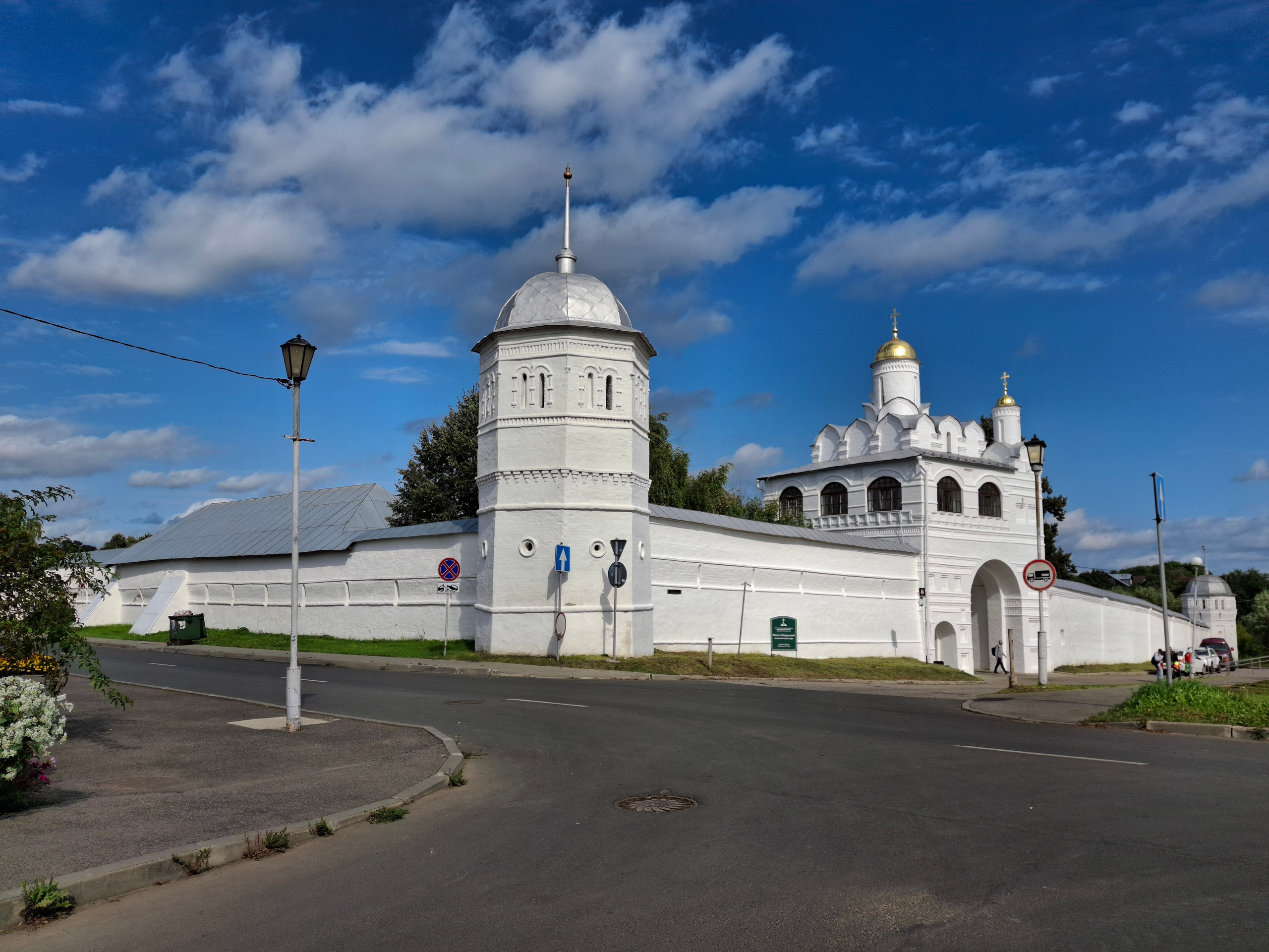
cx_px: 634
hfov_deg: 69.4
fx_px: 916
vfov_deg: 54.9
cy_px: 476
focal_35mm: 25
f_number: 1.8
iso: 25
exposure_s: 1/2208
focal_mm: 4.69
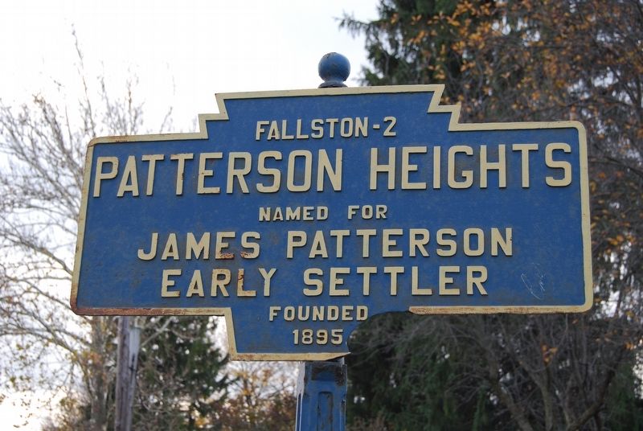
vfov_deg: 23.9
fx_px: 1020
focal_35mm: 57
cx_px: 322
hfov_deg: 35.0
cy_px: 216
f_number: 5.6
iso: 200
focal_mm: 38
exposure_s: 1/125
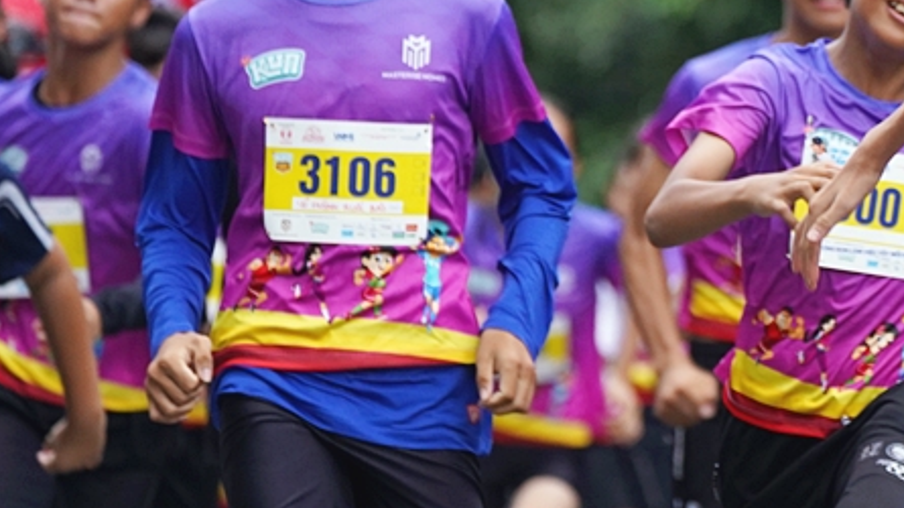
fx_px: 12245
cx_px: 898
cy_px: 6
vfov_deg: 2.4
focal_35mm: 511
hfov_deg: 4.2
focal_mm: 241
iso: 2000
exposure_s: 1/500
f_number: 5.6
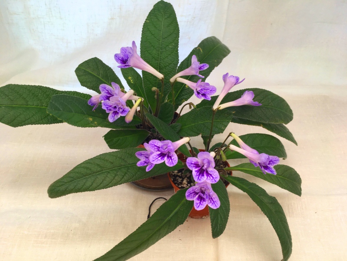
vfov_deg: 48.2
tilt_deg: -39.2
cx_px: 174
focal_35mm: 29
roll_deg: -3.1
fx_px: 291
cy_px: 130
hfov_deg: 61.7
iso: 25
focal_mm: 4.15
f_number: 2.2
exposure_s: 1/50
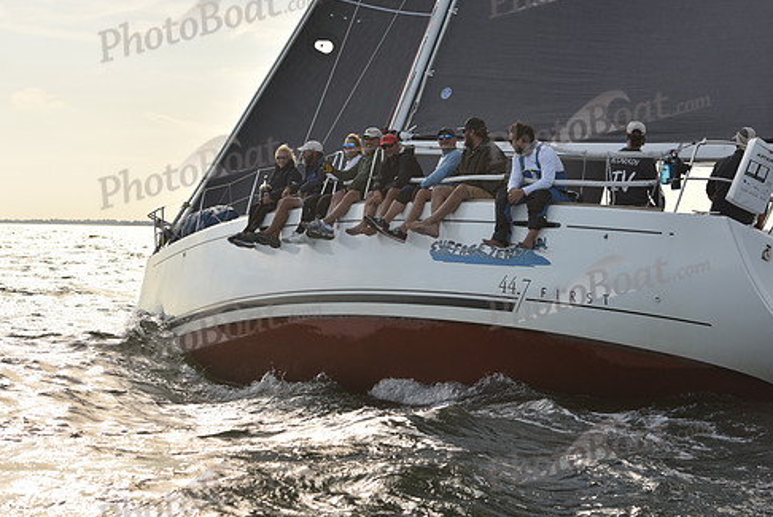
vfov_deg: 14.7
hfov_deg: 21.9
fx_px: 1999
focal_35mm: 93
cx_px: 406
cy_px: 228
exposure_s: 1/500
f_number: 4.5
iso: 250
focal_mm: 78
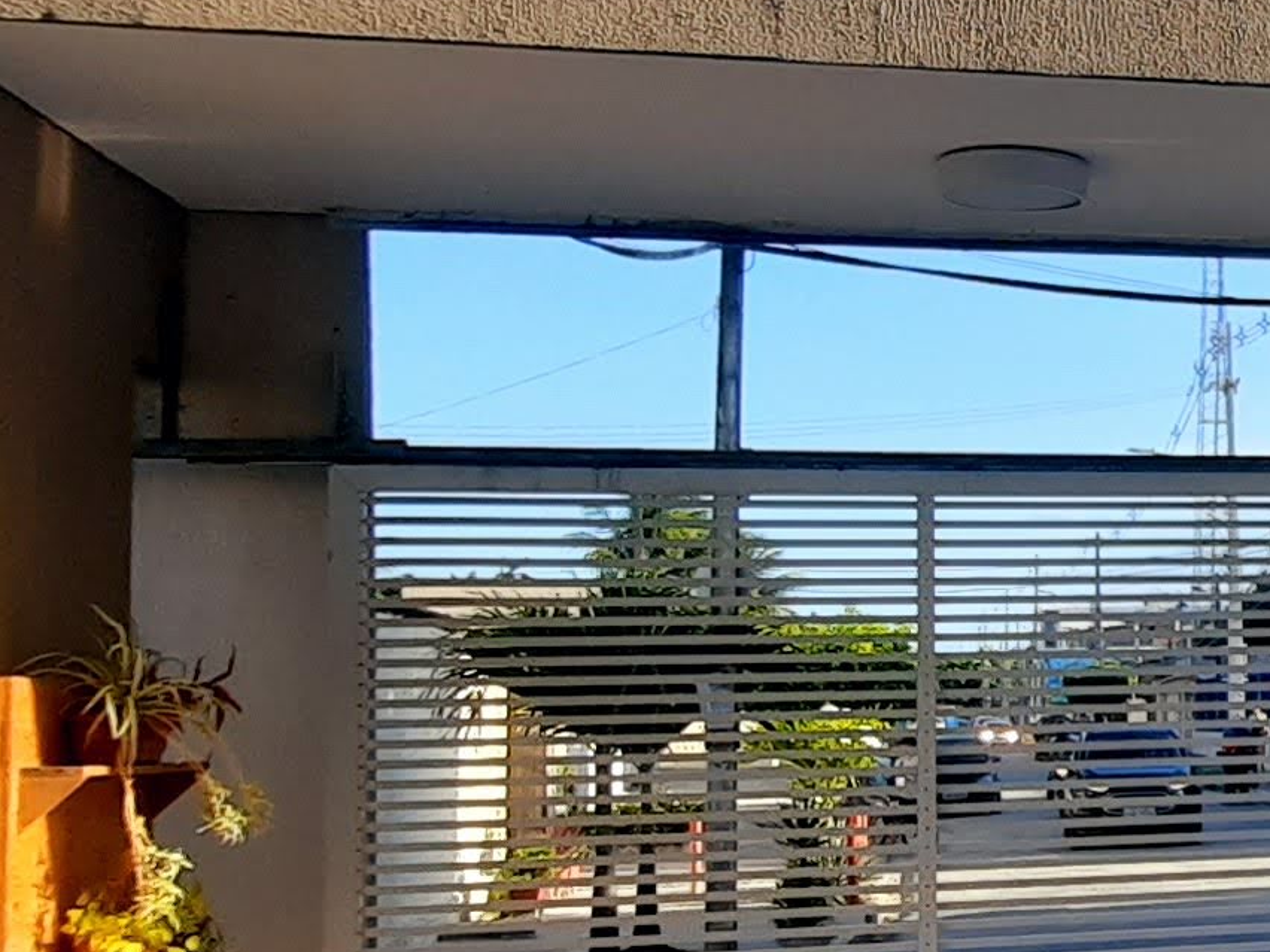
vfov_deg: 24.0
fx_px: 2238
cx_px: 1681
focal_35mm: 61
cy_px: 572
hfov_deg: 26.5
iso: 40
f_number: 2.2
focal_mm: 1.74
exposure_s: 1/569
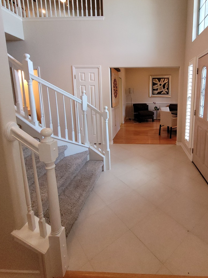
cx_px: 140
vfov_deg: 87.2
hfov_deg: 69.4
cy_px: 119
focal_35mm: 18
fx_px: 144
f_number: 2.2
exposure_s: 1/60
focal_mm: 1.74
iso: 200
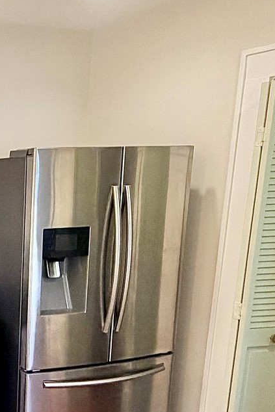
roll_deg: +1.9
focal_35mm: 47
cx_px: -142
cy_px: 287
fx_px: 538
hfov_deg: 23.0
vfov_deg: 41.2
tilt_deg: -11.8
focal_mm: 2.22
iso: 250
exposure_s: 1/120
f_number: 2.2
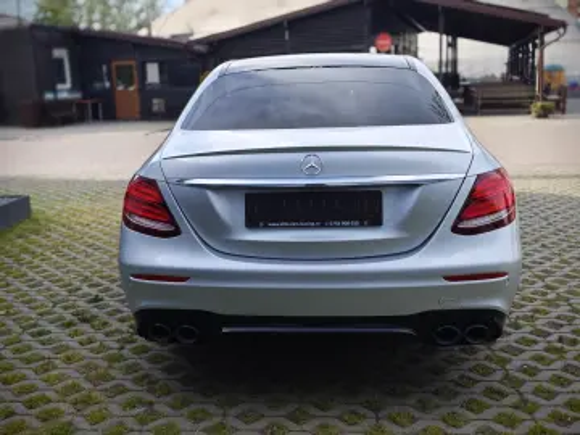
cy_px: 218
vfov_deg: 40.7
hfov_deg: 52.6
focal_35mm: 35
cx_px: 290
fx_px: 586
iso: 50
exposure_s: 1/993
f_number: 1.4
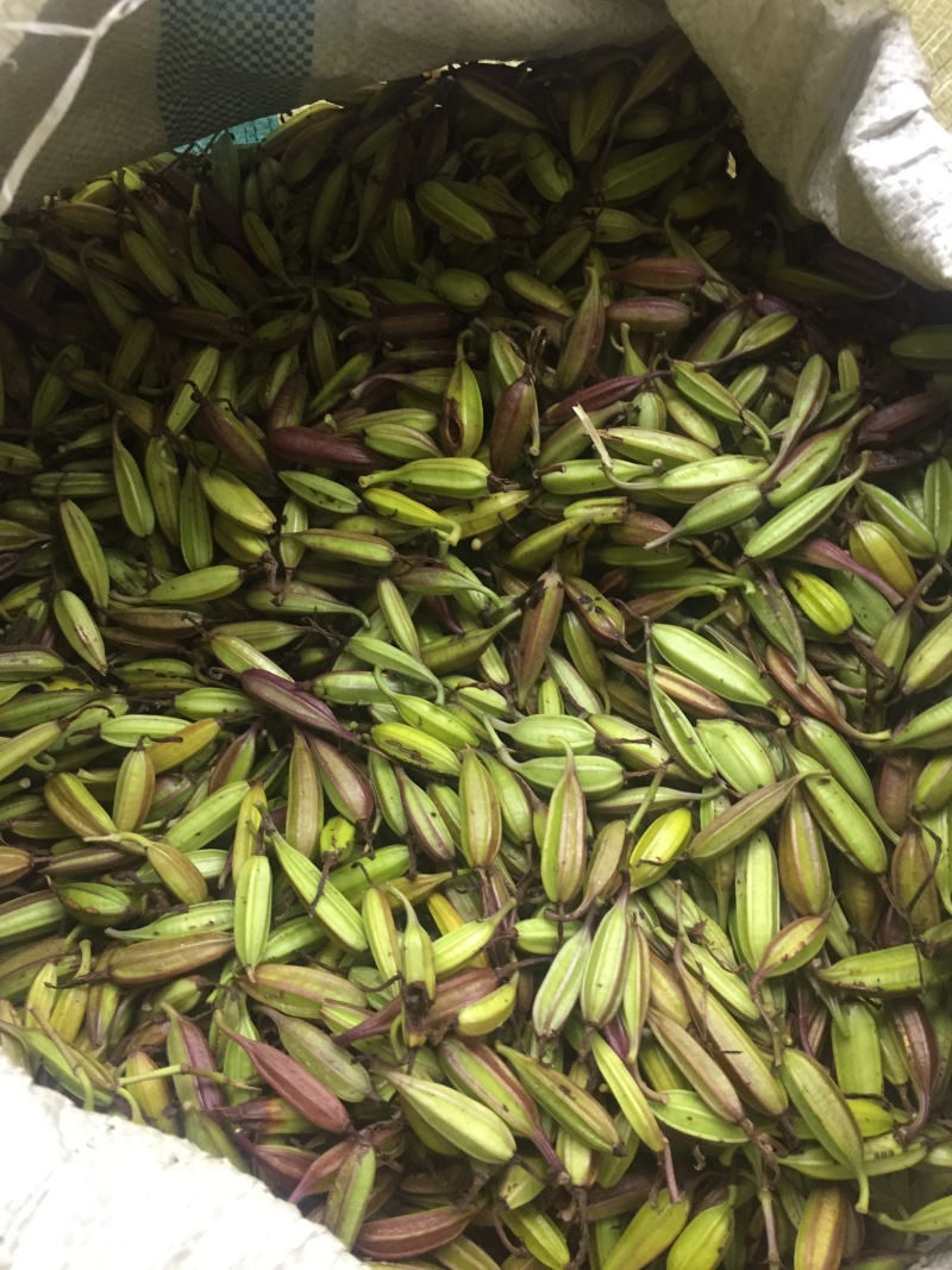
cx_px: 476
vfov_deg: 61.7
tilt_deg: -81.9
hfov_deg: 48.2
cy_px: 635
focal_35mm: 29
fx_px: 1064
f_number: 2.2
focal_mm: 4.15
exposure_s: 1/33
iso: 160
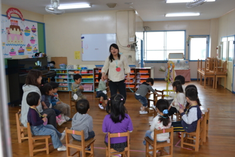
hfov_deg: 57.2
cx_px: 118
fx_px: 215
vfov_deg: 40.0
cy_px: 78
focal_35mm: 33
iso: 400
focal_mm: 22
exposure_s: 1/100
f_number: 5
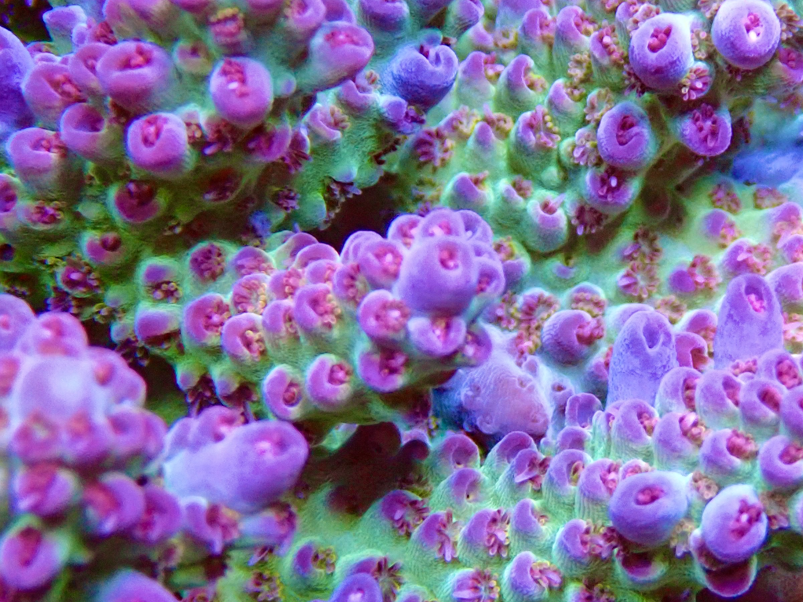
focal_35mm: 118
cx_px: 545
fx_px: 2737
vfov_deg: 12.6
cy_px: 259
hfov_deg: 16.6
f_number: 5.6
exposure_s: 1/125
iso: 1000
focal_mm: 12.73
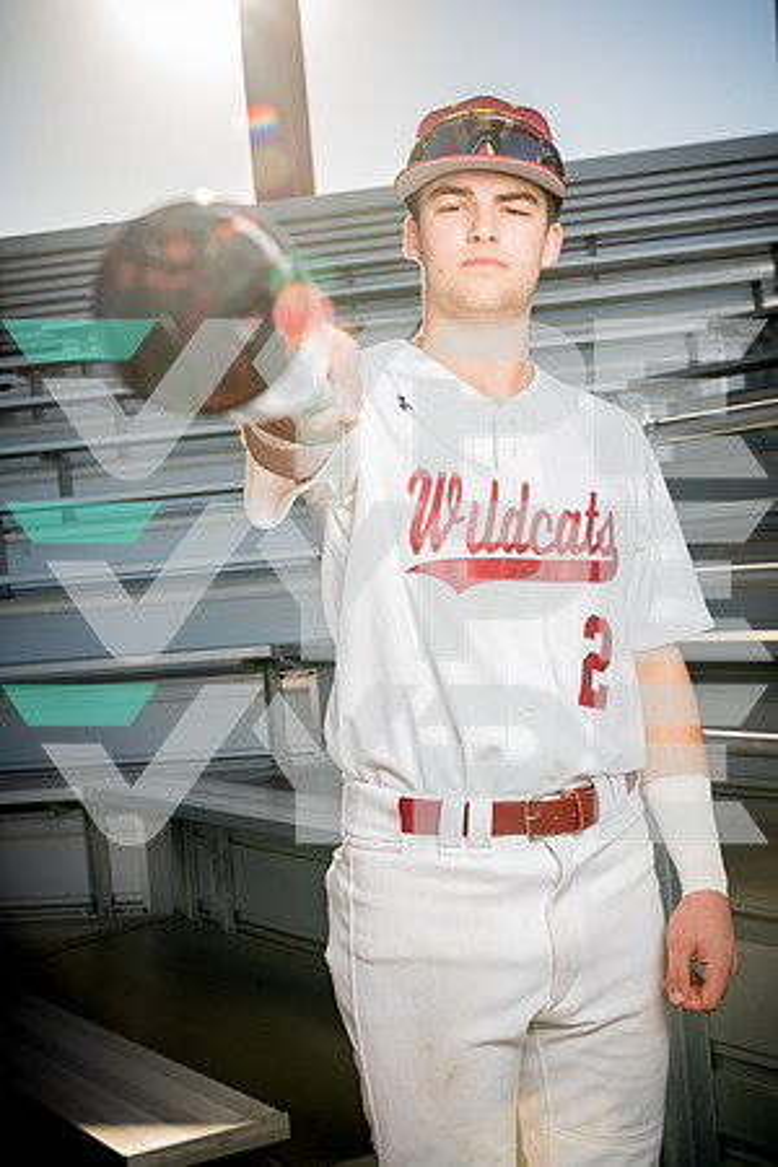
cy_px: 584
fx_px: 1686
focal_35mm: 52
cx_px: 389
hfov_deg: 26.0
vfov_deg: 38.2
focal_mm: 52
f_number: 9
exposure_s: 1/250
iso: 125
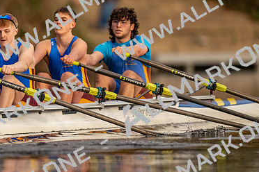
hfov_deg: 2.2
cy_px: 72
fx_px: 6733
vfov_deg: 1.5
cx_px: 63
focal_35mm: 936
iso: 1400
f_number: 4
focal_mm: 600
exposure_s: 1/2500
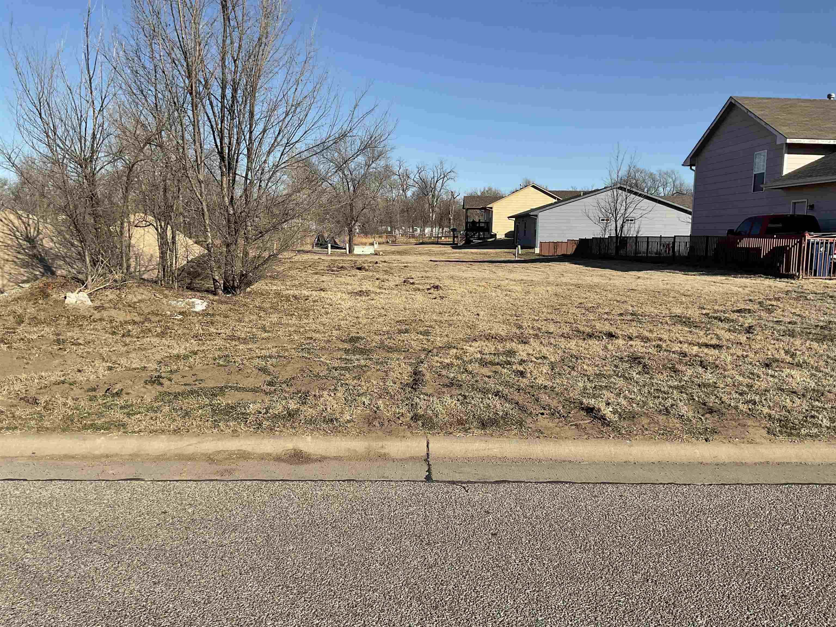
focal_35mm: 29
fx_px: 700
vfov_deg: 48.2
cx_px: 418
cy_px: 314
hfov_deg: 61.7
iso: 16
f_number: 1.8
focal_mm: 3
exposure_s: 1/2058
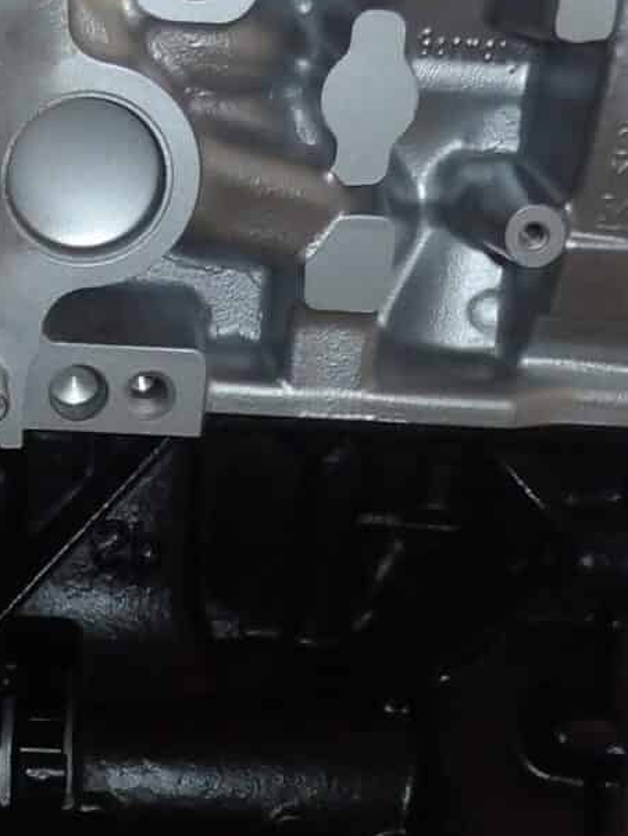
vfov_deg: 18.9
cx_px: -28
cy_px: 765
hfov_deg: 14.2
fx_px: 2466
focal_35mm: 102
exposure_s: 1/60
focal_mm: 4.3
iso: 200
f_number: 3.2
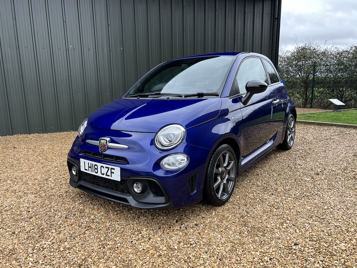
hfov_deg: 67.3
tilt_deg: -11.5
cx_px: 178
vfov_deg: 53.1
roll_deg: -0.3
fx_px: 268
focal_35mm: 26
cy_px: 134
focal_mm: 5.7
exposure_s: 1/121
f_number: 1.5
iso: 100
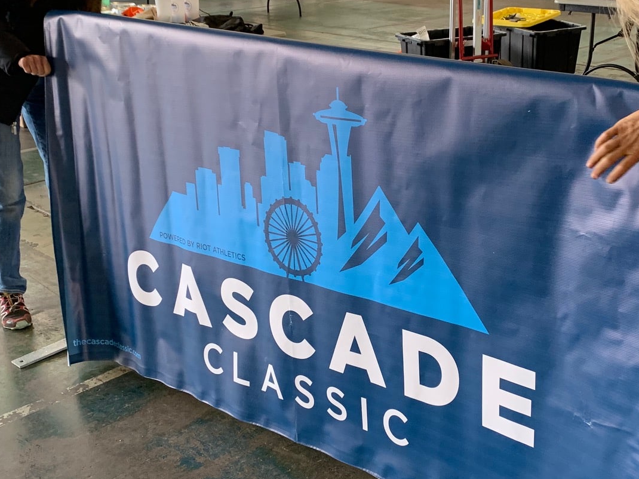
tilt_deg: -21.0
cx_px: 392
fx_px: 904
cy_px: 240
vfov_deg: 29.7
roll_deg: +1.6
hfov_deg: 38.7
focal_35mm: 49
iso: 100
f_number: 1.8
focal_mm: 4.25
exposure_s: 1/73
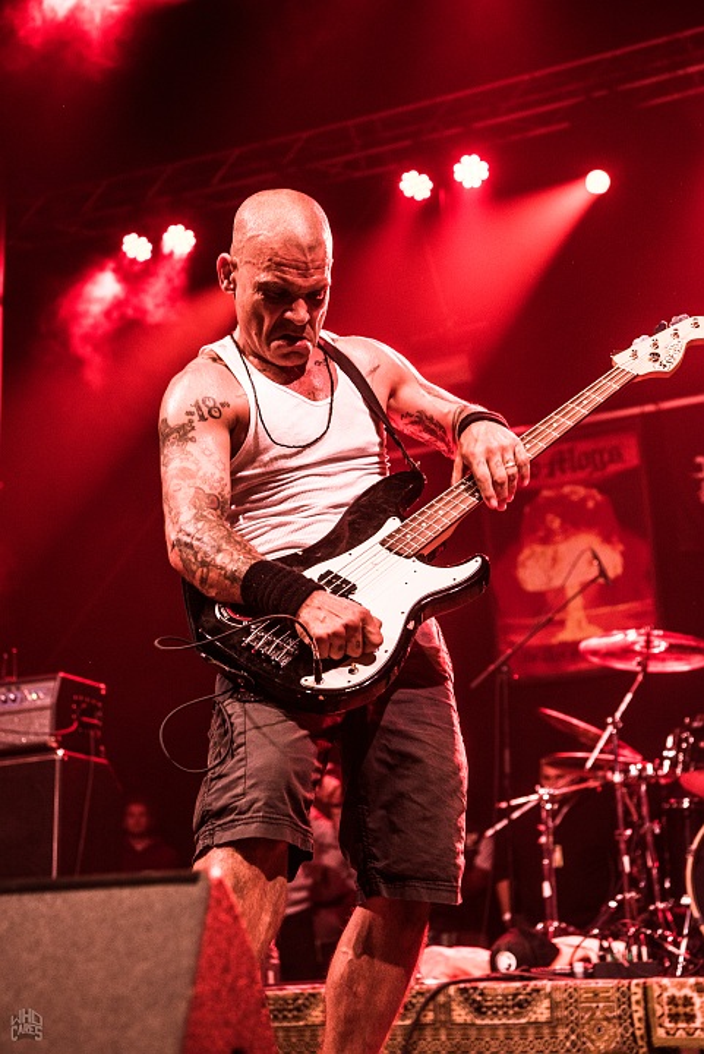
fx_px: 1757
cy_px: 527
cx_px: 352
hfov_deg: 22.7
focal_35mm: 60
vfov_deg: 33.4
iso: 1600
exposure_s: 1/100
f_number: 4.5
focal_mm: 60
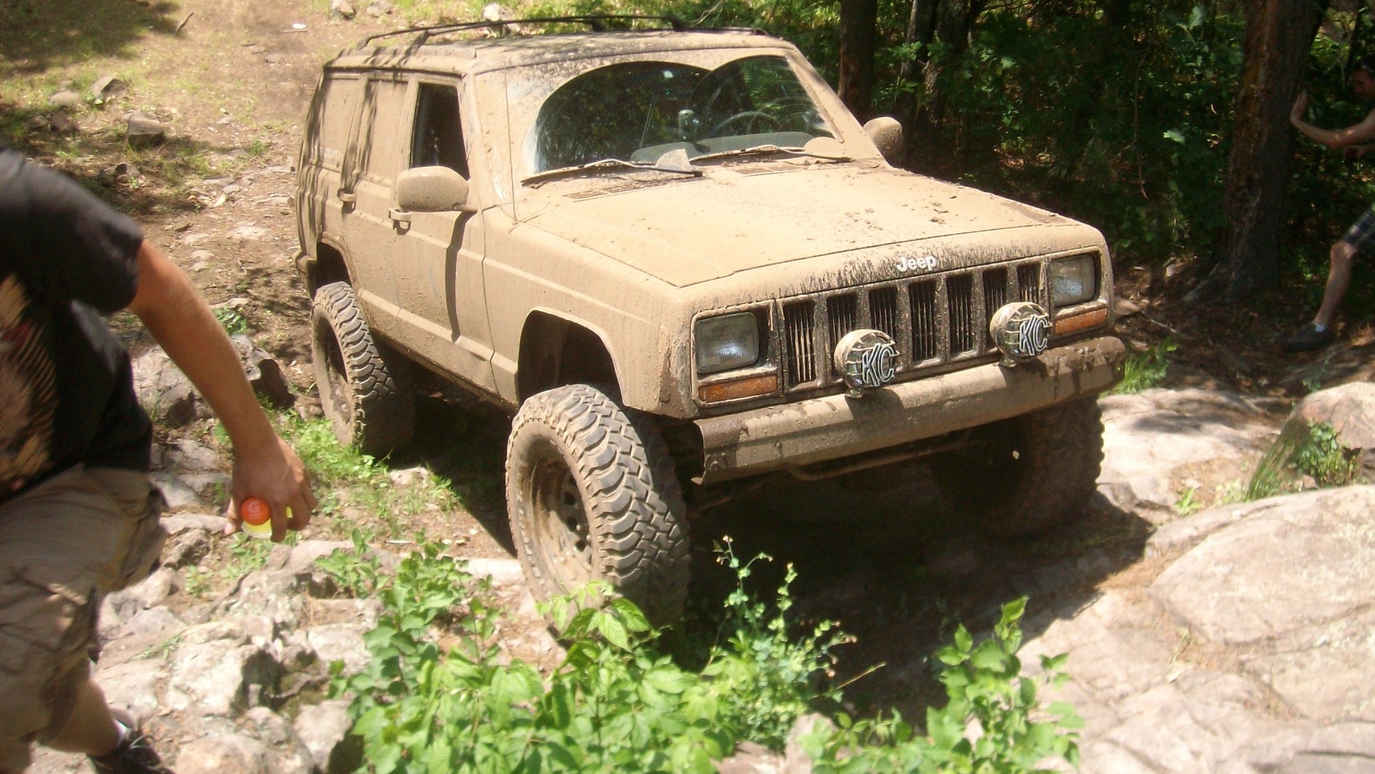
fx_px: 1531
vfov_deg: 28.4
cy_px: 393
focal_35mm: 42
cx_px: 755
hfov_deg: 48.3
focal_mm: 5.8
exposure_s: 1/83
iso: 80
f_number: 7.2
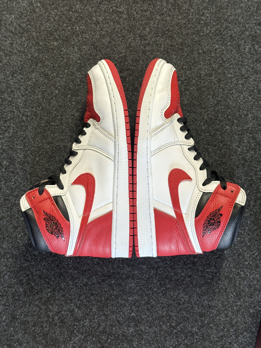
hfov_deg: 30.3
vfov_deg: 39.7
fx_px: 483
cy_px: 174
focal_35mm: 48
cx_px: 130
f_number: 1.78
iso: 160
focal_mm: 6.86
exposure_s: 1/50
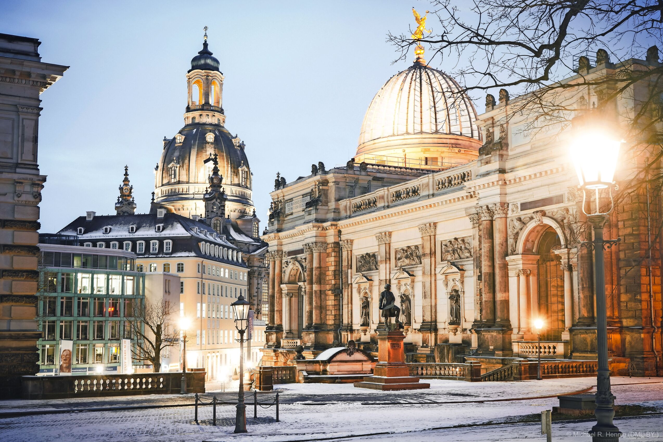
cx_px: 332
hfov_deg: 48.5
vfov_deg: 33.4
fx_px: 737
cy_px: 221
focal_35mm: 40
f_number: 4
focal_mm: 40
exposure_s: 5
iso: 100
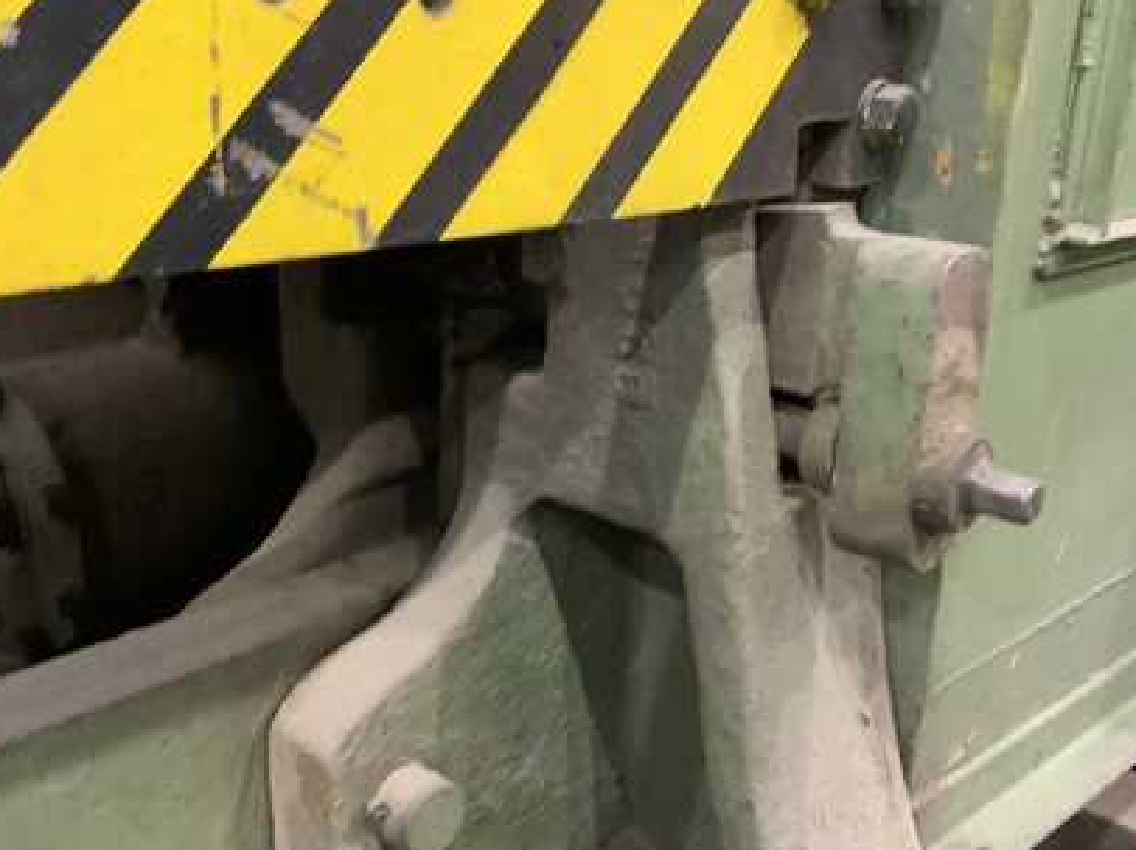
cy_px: 468
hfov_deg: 43.8
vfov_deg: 33.5
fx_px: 1410
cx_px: 623
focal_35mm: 43
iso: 250
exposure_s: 1/40
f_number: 1.8
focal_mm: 3
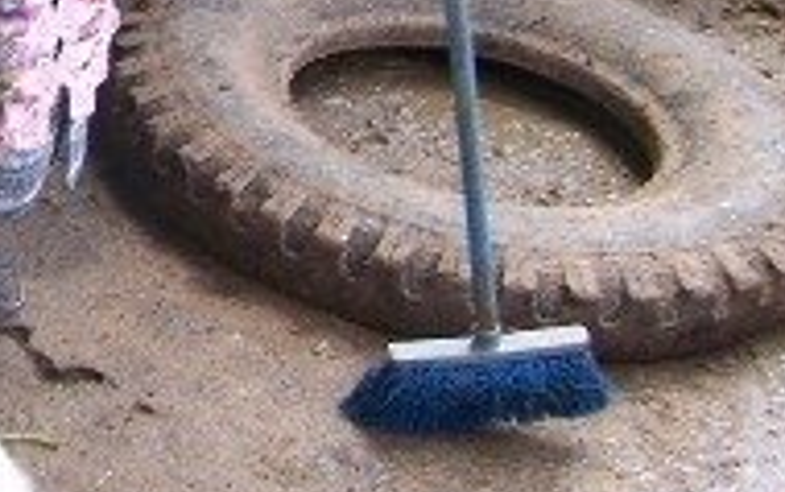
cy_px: -149
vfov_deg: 11.3
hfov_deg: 17.5
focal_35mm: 113
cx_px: -188
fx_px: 2419
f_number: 2.8
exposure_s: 1/60
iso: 80
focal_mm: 6.3
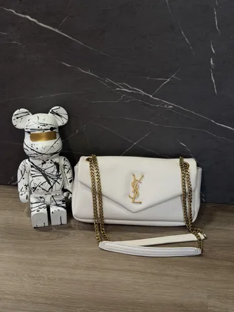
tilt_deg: -32.3
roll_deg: -0.5
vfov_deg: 39.7
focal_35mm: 48
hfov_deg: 30.3
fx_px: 433
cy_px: 156
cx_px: 117
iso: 250
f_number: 1.78
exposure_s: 1/55
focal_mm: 6.76
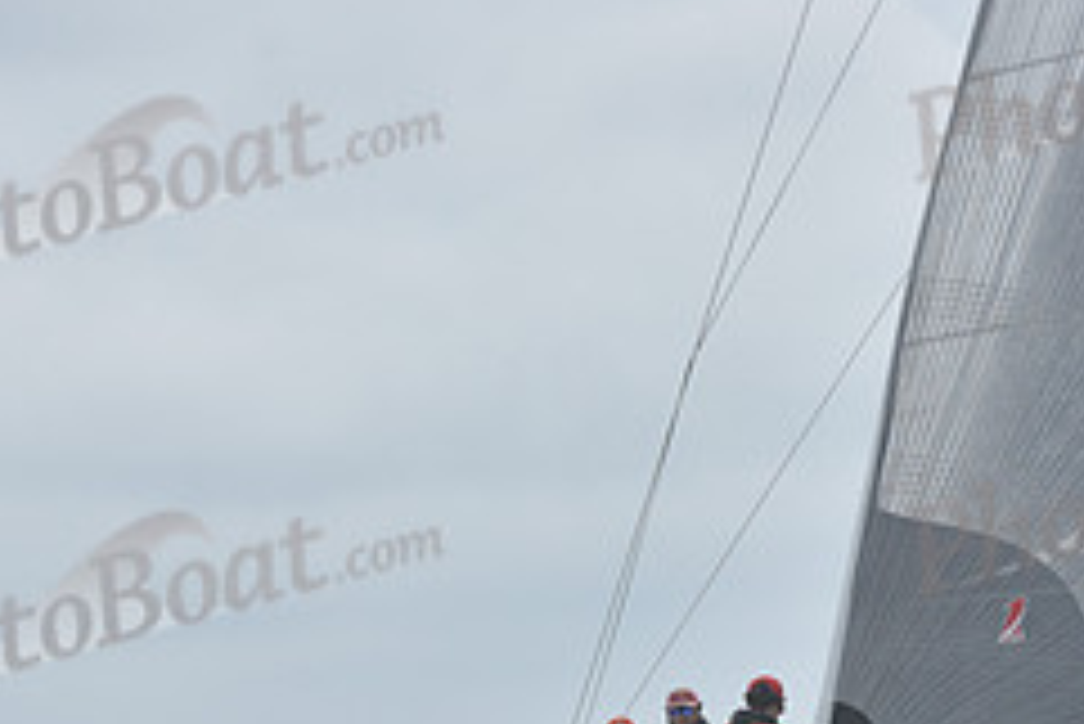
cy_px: 776
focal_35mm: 481
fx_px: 14492
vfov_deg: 2.9
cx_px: 679
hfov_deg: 4.3
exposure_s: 1/1250
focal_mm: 200
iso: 200
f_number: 5.6
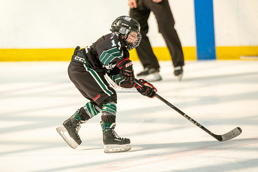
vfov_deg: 3.5
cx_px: 111
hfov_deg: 5.2
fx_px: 2827
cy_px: 60
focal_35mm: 394
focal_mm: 300
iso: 1600
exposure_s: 1/3200
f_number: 3.5
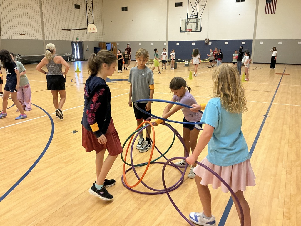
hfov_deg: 61.7
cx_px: 150
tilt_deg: -16.7
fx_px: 252
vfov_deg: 48.2
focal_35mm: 29
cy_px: 113
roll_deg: -0.4
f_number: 1.8
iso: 160
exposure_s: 1/60
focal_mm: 3
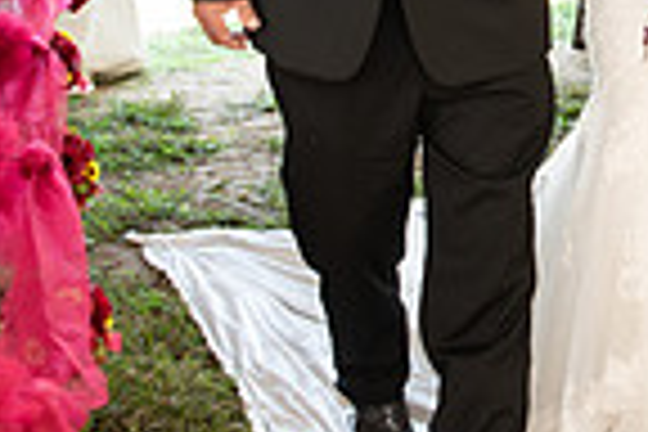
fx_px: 1746
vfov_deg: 13.8
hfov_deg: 20.6
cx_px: 580
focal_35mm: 97
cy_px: -58
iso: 320
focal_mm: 24
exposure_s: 1/100
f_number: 3.2
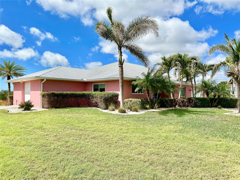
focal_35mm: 26
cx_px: 120
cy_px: 90
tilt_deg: +1.0
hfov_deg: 67.3
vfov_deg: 53.1
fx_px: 180
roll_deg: +0.4
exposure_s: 1/5076
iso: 50
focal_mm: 5.7
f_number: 1.5
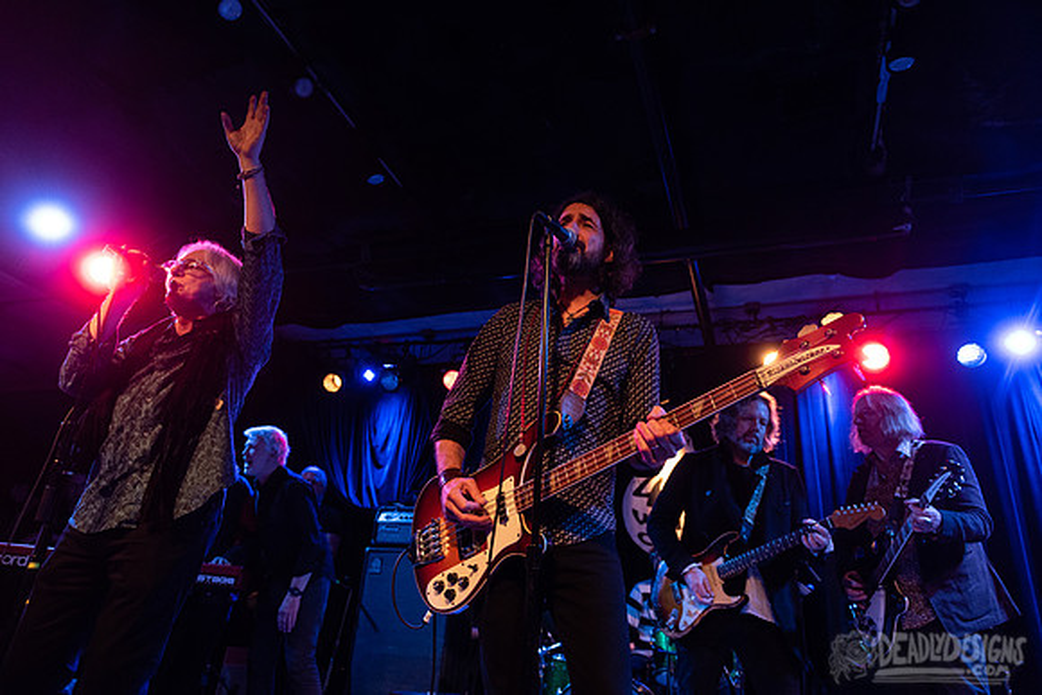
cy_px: 348
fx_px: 695
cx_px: 521
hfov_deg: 73.7
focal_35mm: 24
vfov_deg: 53.2
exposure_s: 1/160
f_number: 3.2
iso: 2000
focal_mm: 24
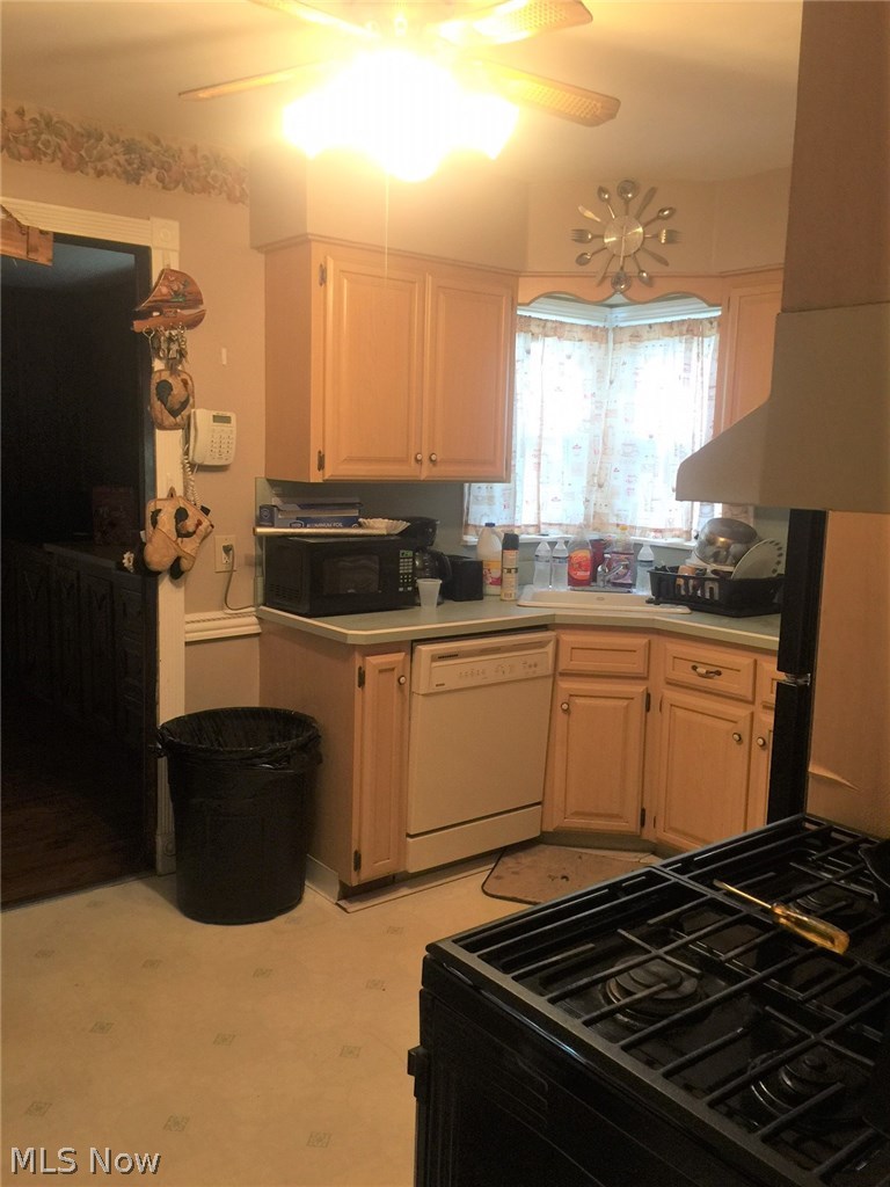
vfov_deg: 61.7
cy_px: 594
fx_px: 994
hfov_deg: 48.2
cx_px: 445
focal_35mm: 29
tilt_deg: -8.2
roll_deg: -1.5
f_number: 2.2
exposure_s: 1/15
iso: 50
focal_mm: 4.15
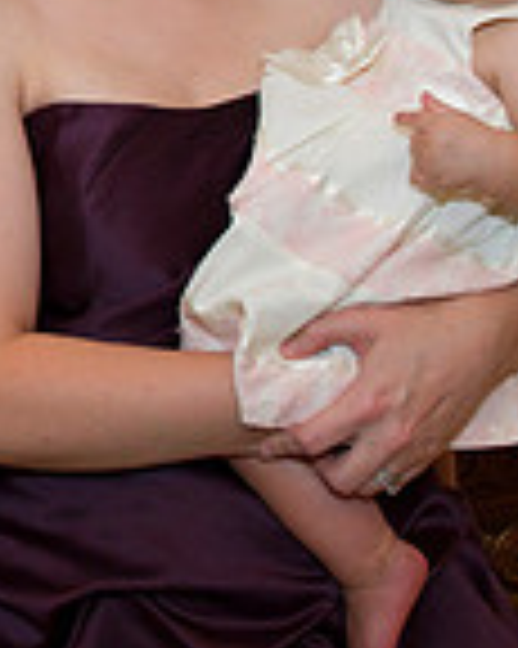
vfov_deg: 19.0
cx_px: -338
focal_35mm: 98
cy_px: 4
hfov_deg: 14.3
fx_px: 1880
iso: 1250
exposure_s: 1/100
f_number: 4
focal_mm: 26
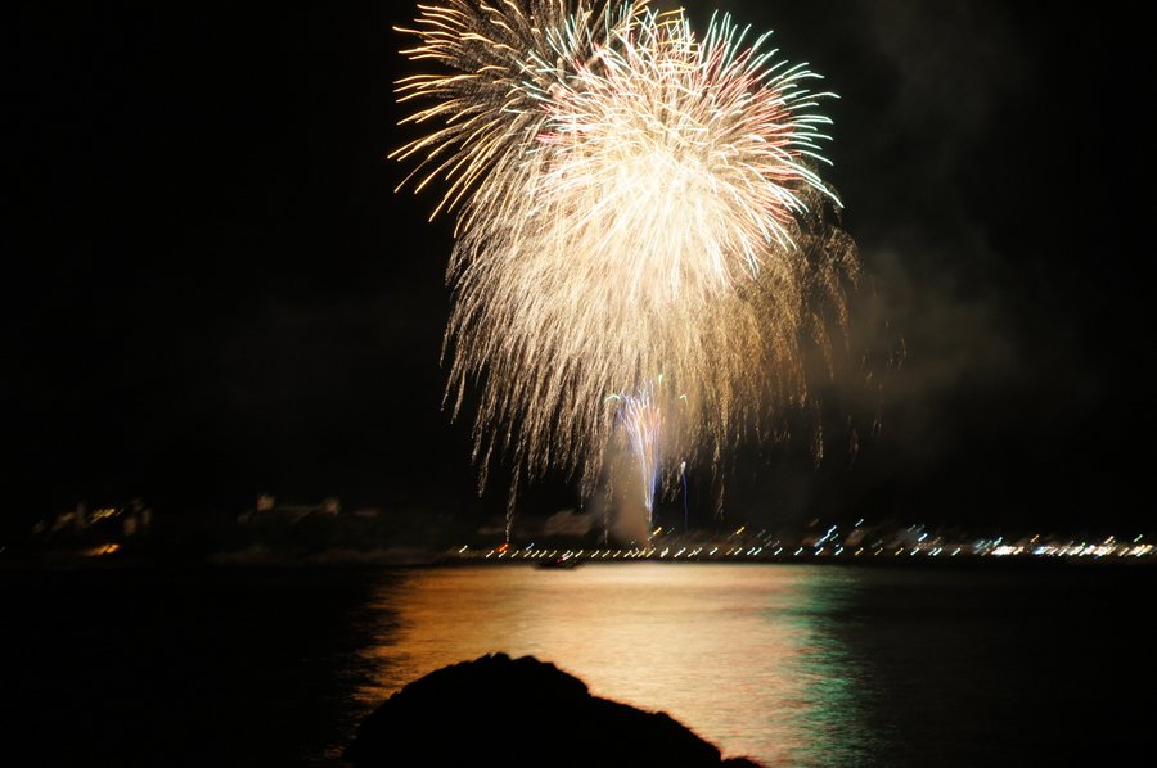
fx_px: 4623
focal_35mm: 144
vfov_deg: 9.5
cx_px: 578
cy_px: 384
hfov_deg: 14.3
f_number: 8
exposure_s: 2
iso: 200
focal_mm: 96
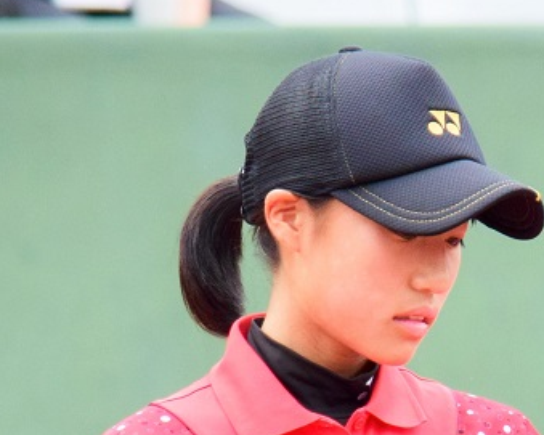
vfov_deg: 2.1
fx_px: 12023
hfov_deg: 2.6
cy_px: 526
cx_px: 709
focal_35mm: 747
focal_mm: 180
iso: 1000
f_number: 5
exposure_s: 1/2000
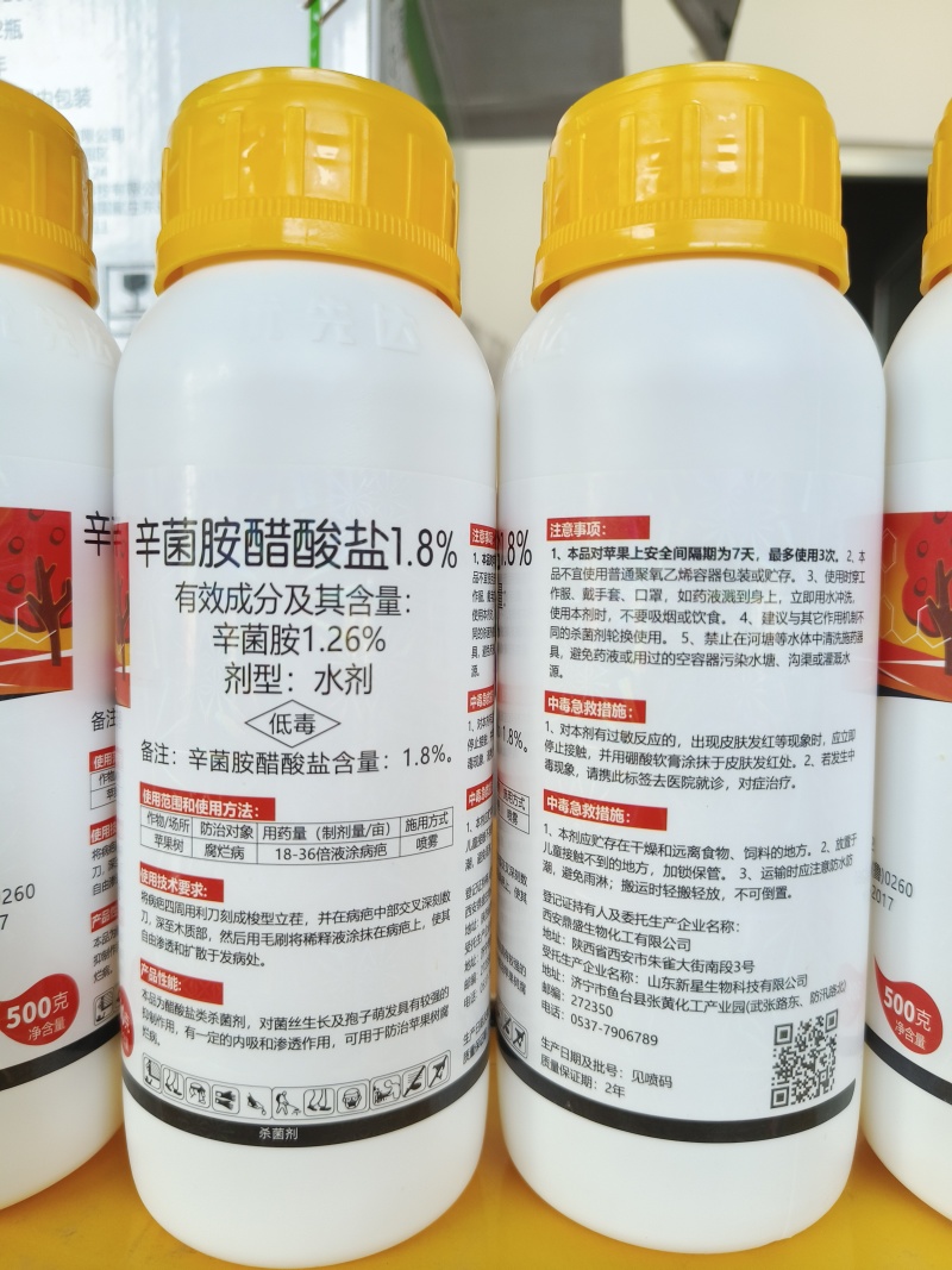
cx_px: 476
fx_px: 844
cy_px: 635
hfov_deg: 58.9
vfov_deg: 73.9
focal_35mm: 23
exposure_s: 1/100
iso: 319
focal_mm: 5.56
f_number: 1.88
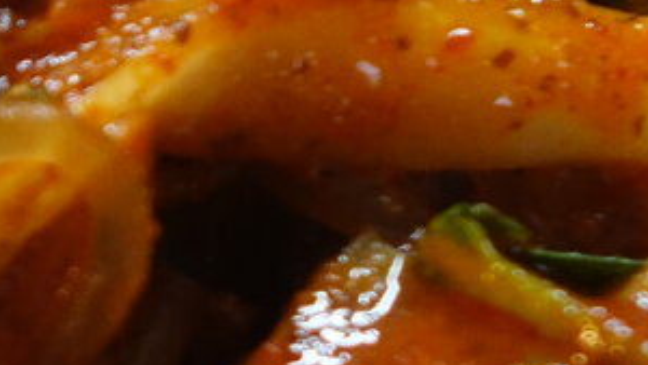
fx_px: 7288
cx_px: -318
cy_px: 234
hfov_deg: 5.1
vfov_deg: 2.9
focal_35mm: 424
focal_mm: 28.02
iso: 800
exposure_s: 1/50
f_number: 2.8
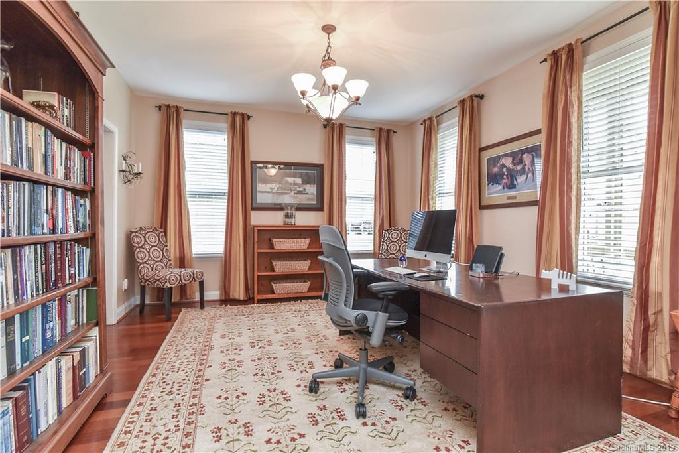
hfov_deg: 93.3
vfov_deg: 70.5
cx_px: 340
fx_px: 321
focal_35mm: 17
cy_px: 226
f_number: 8
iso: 1250
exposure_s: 1/125
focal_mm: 17
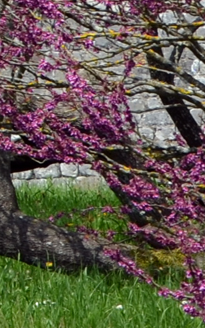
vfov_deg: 5.1
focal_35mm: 401
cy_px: -525
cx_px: -1008
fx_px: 3579
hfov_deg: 3.0
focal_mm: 30
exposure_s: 1/250
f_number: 9
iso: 100
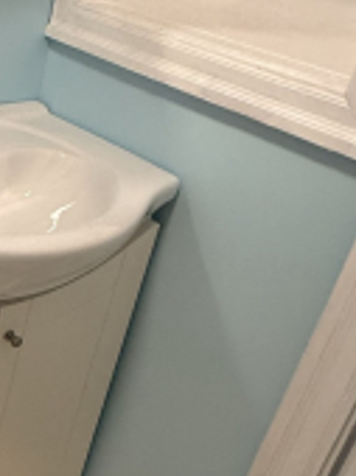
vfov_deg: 34.8
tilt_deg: -25.2
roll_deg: -4.6
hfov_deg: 20.4
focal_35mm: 55
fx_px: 756
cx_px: -252
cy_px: 178
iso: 250
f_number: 2.2
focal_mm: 2.22
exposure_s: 1/120
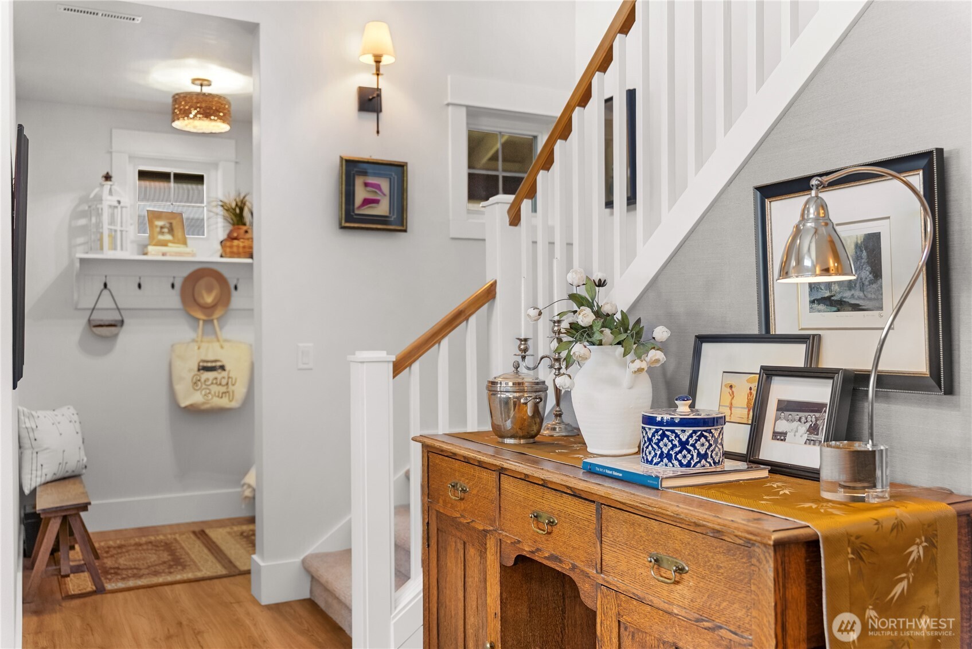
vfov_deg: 42.2
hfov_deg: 60.1
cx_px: 486
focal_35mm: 31
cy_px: 324
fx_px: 840
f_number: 2.8
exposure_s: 1/15
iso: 320
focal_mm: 31.1
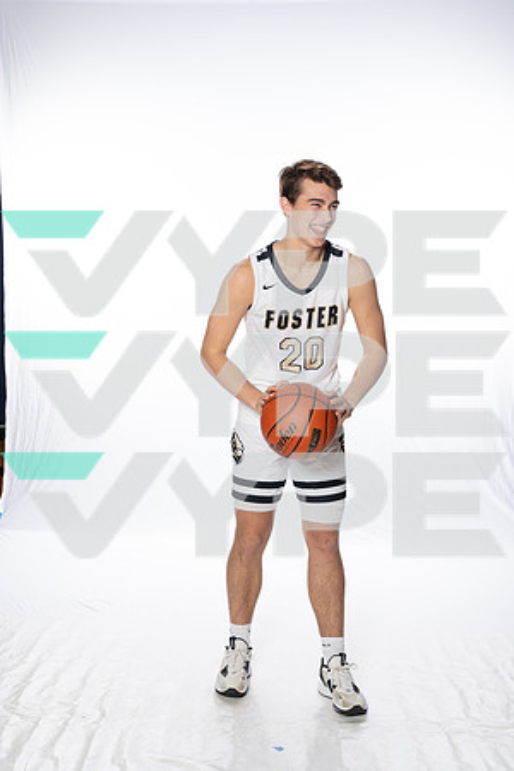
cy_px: 386
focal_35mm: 50
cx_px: 257
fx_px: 1071
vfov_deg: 39.6
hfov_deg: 27.0
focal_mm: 50
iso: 800
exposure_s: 1/250
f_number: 8
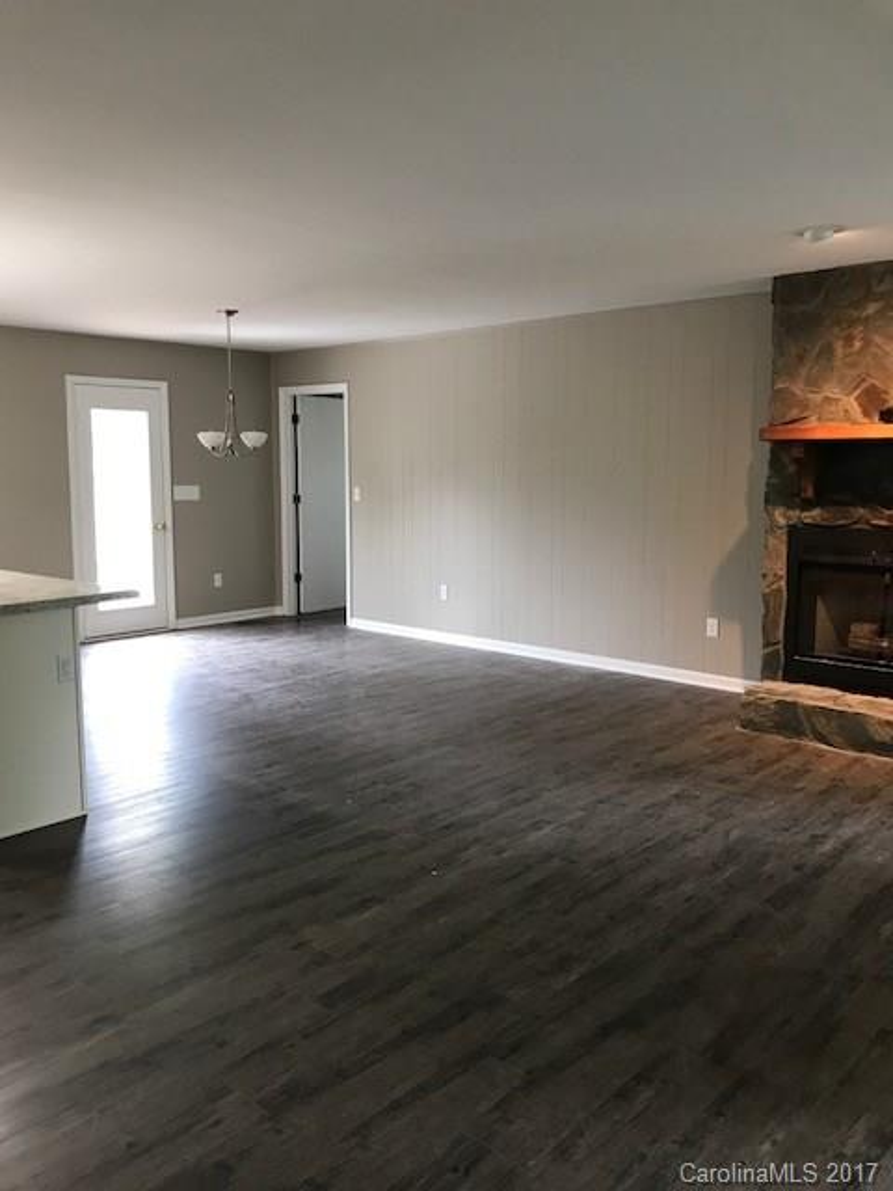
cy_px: 596
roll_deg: +0.2
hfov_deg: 49.7
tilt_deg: -7.9
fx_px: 963
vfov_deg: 63.4
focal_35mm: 28
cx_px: 446
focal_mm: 3.99
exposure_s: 1/15
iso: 40
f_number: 1.8
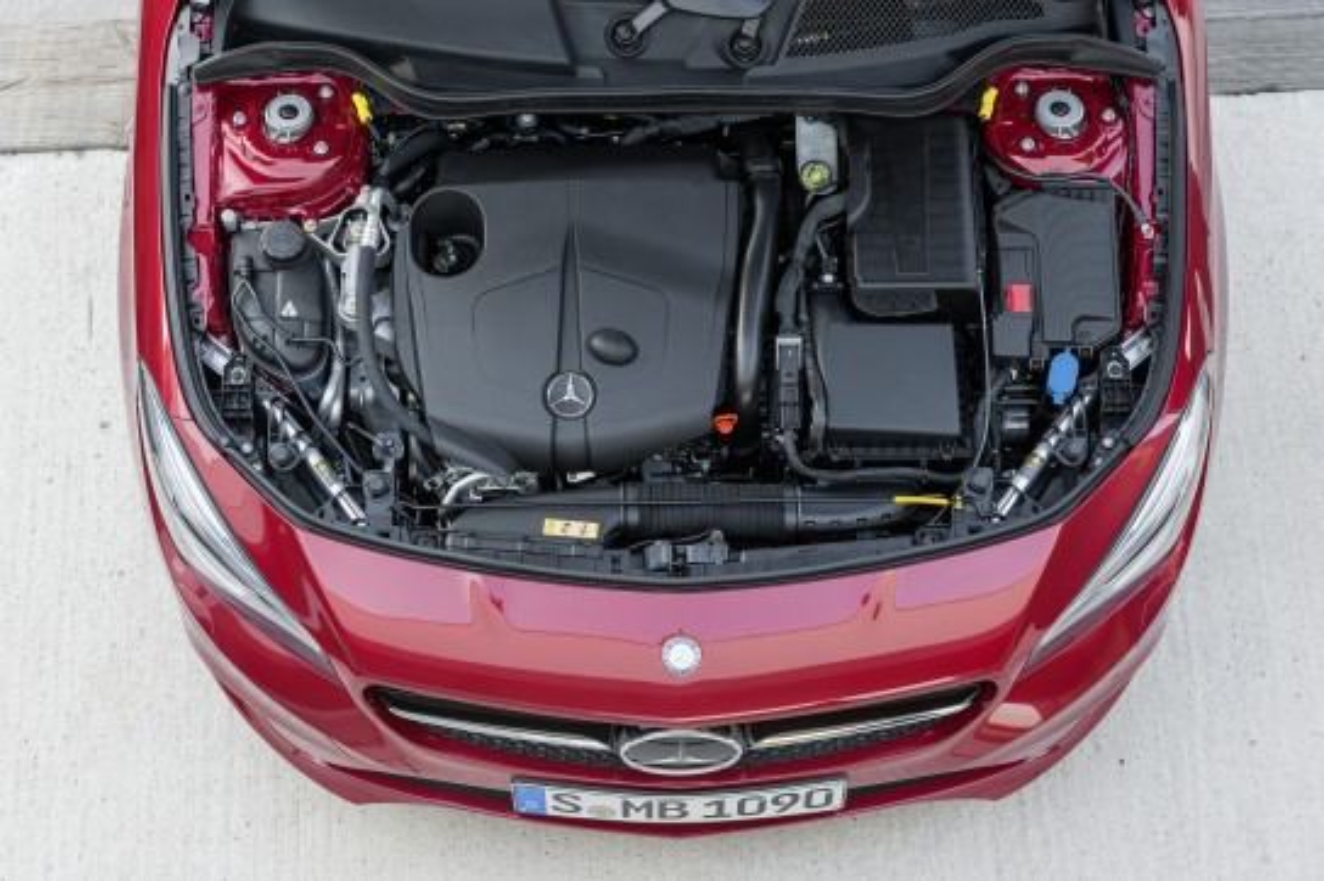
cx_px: 662
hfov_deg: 28.9
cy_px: 440
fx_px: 2573
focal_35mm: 70
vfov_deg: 19.4
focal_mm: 70
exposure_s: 1/4
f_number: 8
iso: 100
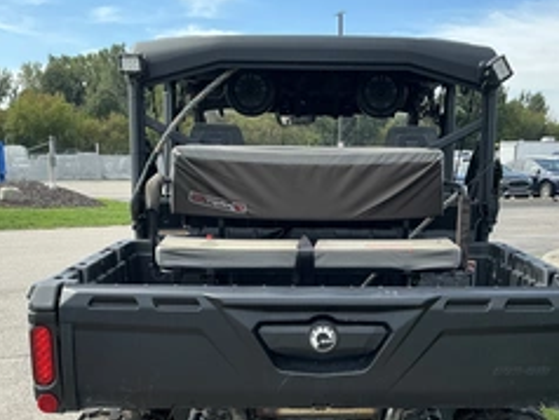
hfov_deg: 40.3
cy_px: 324
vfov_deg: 30.3
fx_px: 760
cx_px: 319
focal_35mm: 47
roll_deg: -0.3
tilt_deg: -11.0
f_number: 1.8
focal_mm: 3
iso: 25
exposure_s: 1/534
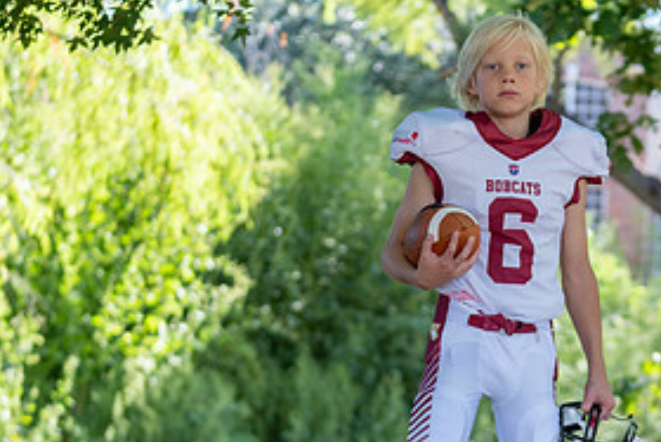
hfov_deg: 13.8
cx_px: 519
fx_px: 2719
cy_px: 334
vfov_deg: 9.3
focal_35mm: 148
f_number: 2.8
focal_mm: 70
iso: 125
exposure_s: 1/320
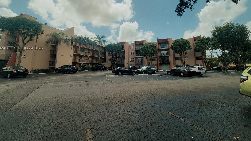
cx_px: 124
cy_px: 48
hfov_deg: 103.0
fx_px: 100
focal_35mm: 15
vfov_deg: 68.8
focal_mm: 2.2
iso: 50
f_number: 2.2
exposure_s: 1/1962
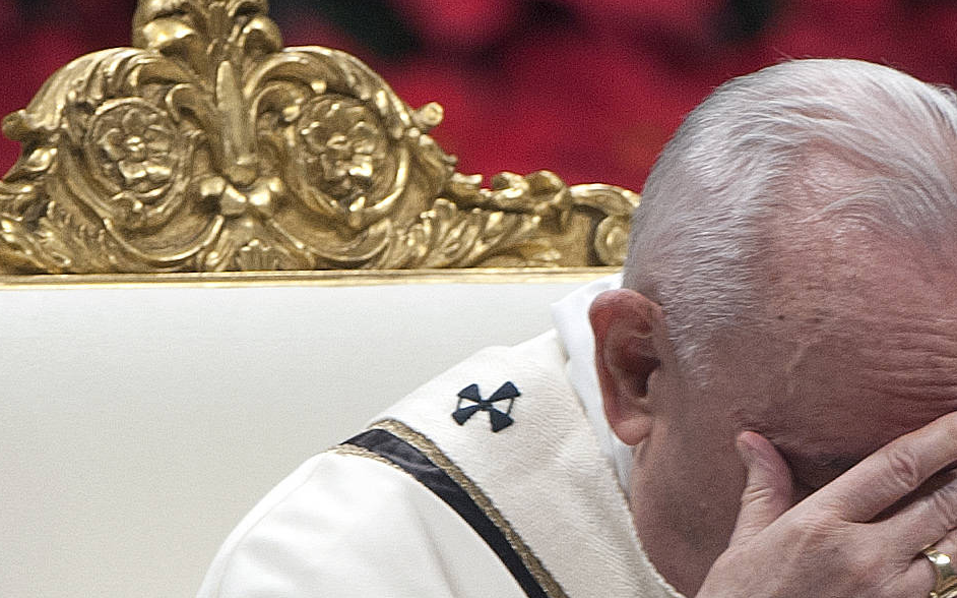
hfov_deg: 1.6
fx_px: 33920
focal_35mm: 1301
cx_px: 761
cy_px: 632
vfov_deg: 1.0
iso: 640
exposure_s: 1/125
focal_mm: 500
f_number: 4.5
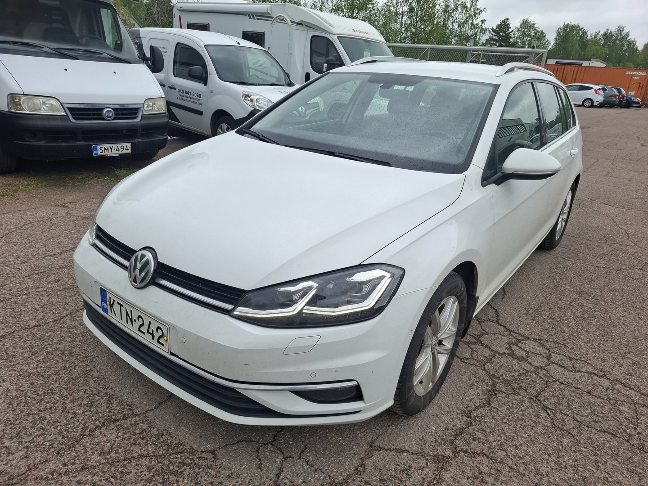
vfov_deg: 58.9
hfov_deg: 73.9
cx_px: 324
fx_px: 431
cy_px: 243
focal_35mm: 23
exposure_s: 1/887
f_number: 1.8
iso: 50
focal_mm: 5.54
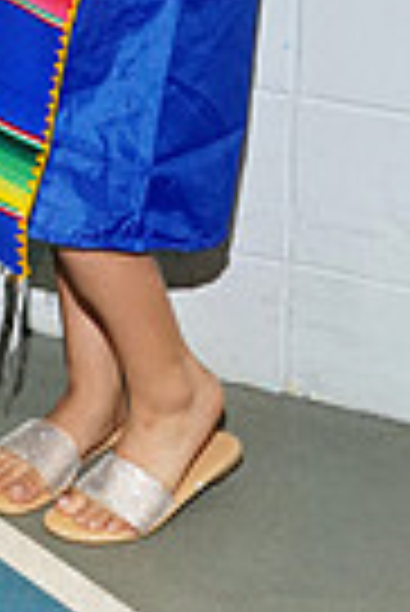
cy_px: -378
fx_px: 2448
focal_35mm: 144
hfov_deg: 9.2
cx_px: -261
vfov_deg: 13.3
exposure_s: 1/100
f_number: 7.1
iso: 1600
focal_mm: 29
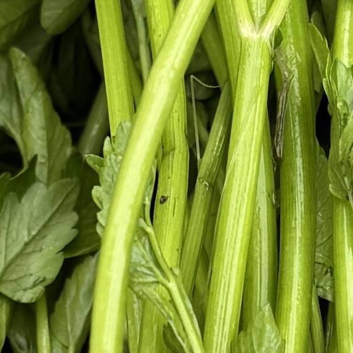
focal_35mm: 200
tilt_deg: -75.0
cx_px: 51
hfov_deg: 8.7
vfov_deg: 8.5
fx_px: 2307
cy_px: 583
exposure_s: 1/284
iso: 80
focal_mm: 6.76
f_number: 1.78
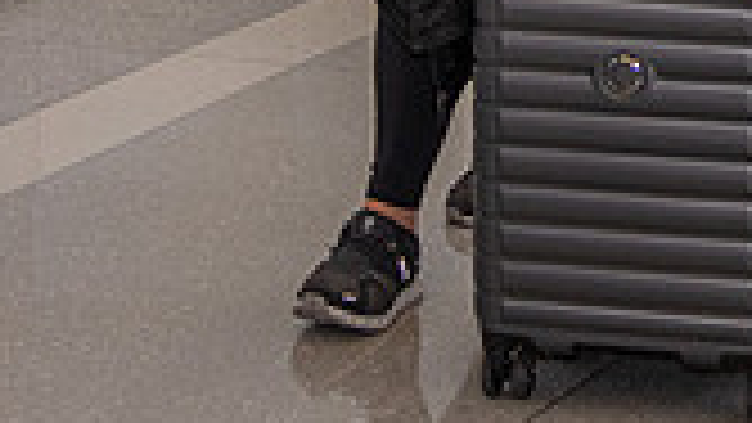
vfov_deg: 5.2
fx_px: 4507
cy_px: -536
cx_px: 454
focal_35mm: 226
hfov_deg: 9.5
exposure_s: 1/160
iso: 640
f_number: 4
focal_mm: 44
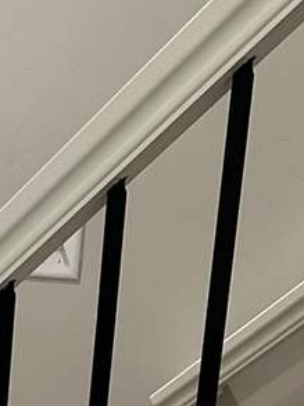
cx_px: -432
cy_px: 752
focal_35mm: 126
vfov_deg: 13.8
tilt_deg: -21.9
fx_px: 1479
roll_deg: +2.4
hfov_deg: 10.2
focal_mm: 6.86
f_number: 1.78
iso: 320
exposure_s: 1/60
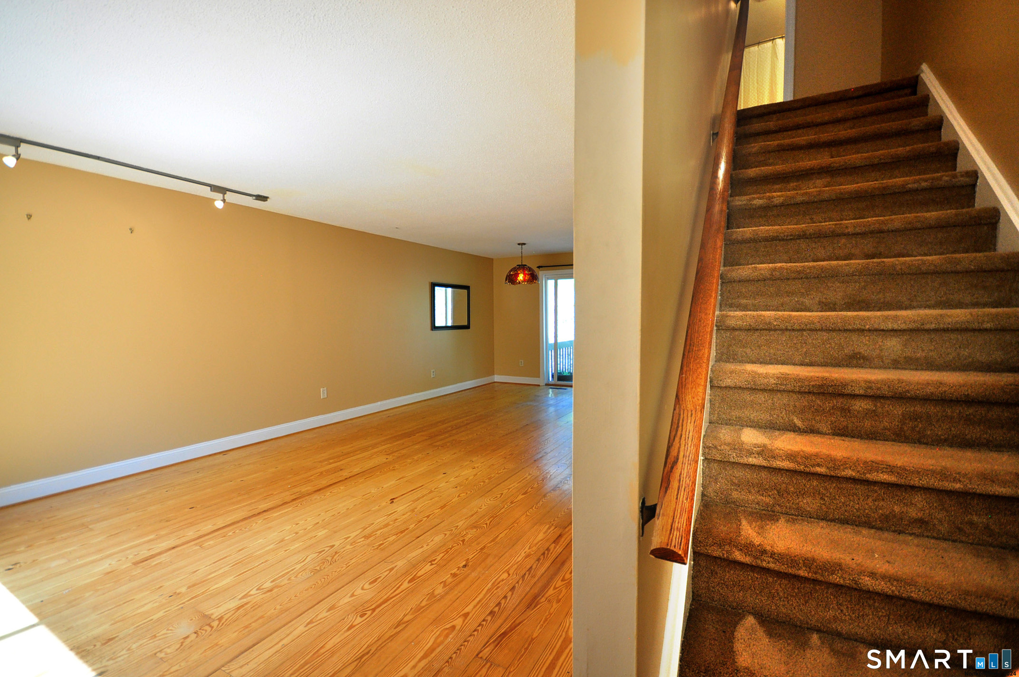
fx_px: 424
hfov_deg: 100.5
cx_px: 510
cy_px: 338
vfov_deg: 77.2
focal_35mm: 15
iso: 640
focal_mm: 10
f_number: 4
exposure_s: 1/125
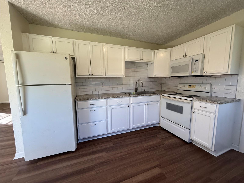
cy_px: 92
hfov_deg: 102.1
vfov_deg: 85.7
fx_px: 99
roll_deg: +0.8
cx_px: 122
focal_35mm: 14
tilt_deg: -6.0
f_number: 2.2
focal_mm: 2.22
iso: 125
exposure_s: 1/120
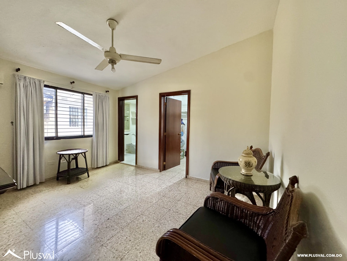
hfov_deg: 102.1
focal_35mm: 14
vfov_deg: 85.7
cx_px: 174
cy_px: 130
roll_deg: -1.2
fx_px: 140
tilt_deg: -2.7
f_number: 2.2
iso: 640
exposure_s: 1/60
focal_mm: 2.22
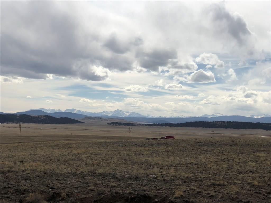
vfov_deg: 25.7
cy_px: 102
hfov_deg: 33.8
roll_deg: -1.3
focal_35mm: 57
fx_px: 446
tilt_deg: +2.4
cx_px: 136
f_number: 2.8
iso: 20
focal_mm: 6.6
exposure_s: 1/2288
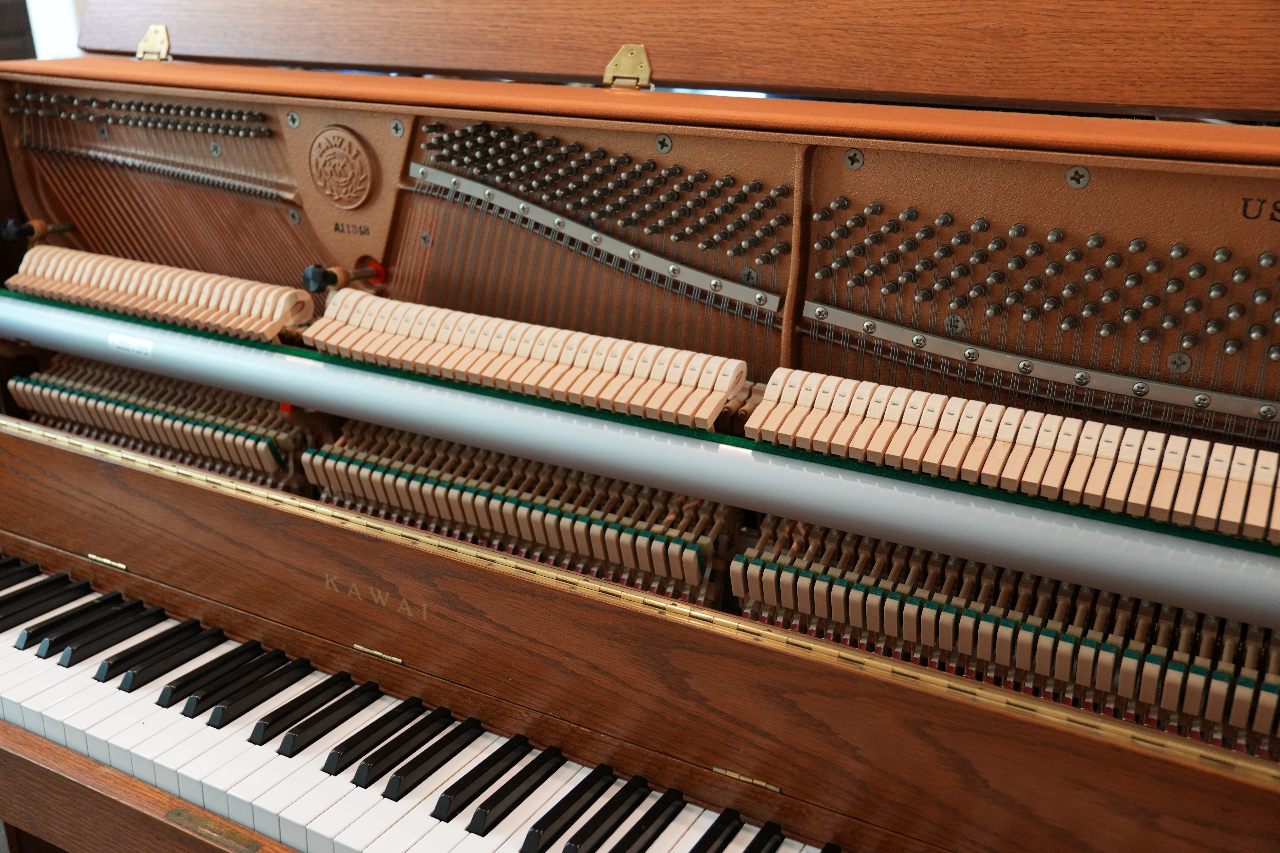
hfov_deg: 55.1
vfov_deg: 38.4
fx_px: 1227
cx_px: 640
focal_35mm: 34
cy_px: 426
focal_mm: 23
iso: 400
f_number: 2.8
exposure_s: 1/40
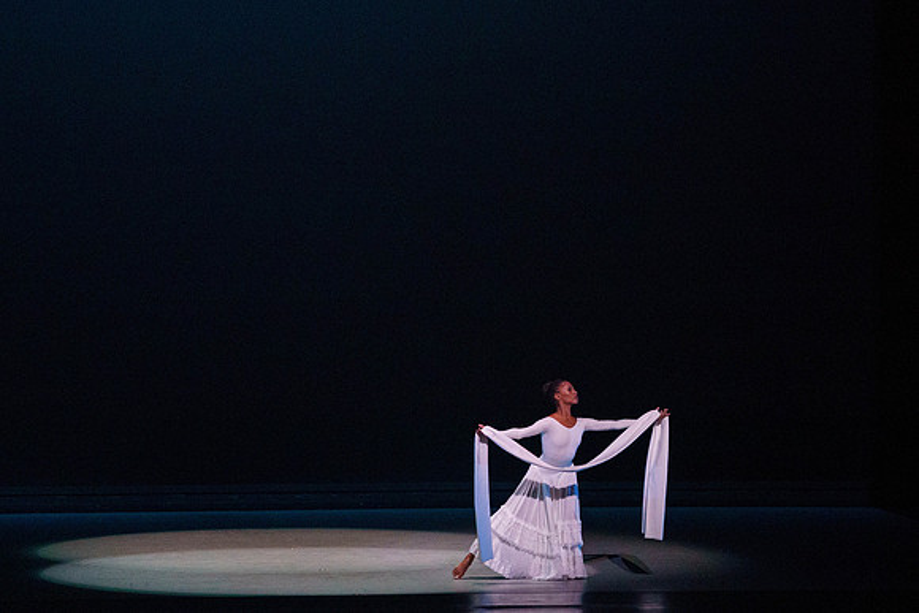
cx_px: 537
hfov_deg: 11.8
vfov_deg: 7.9
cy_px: 230
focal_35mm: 175
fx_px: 4456
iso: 5000
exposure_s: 1/400
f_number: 6.3
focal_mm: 135
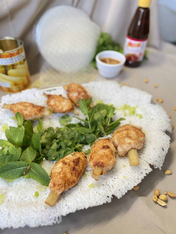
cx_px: 88
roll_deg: -2.2
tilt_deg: -43.8
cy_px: 117
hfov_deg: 53.1
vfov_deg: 67.3
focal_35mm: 26
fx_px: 176
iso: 64
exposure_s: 1/50
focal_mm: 4.2
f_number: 1.6
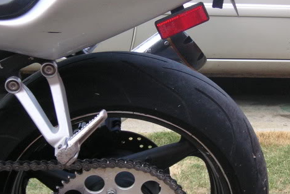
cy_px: 90
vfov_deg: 15.4
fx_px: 717
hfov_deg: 22.8
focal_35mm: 89
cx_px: 167
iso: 100
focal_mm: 8.4
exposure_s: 1/45
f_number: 3.4
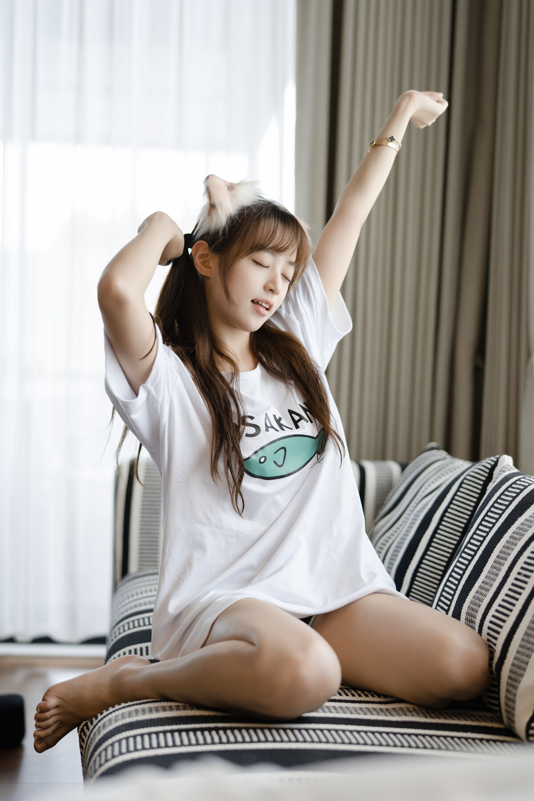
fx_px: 1112
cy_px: 400
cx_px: 267
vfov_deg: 39.6
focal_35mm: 50
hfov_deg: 27.0
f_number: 1.8
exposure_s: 1/60
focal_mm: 50
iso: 100
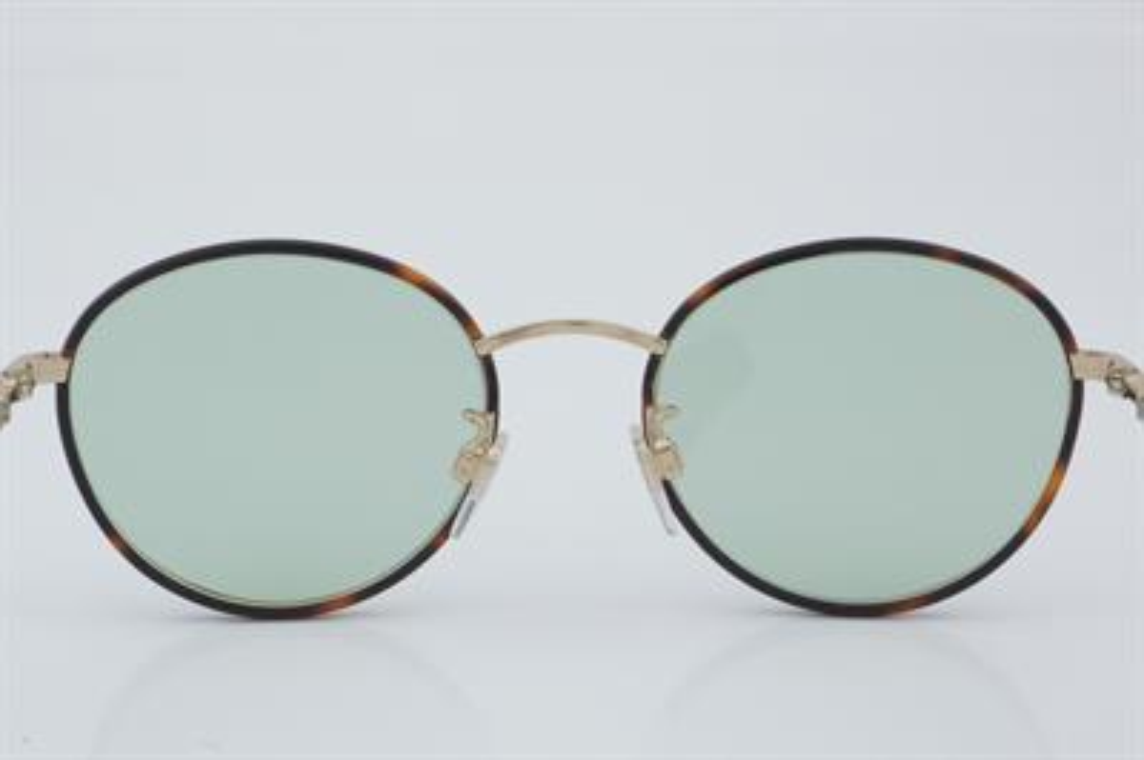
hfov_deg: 24.6
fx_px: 2619
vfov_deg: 16.5
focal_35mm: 82
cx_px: 572
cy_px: 380
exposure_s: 1/4
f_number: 32
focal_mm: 55
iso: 100
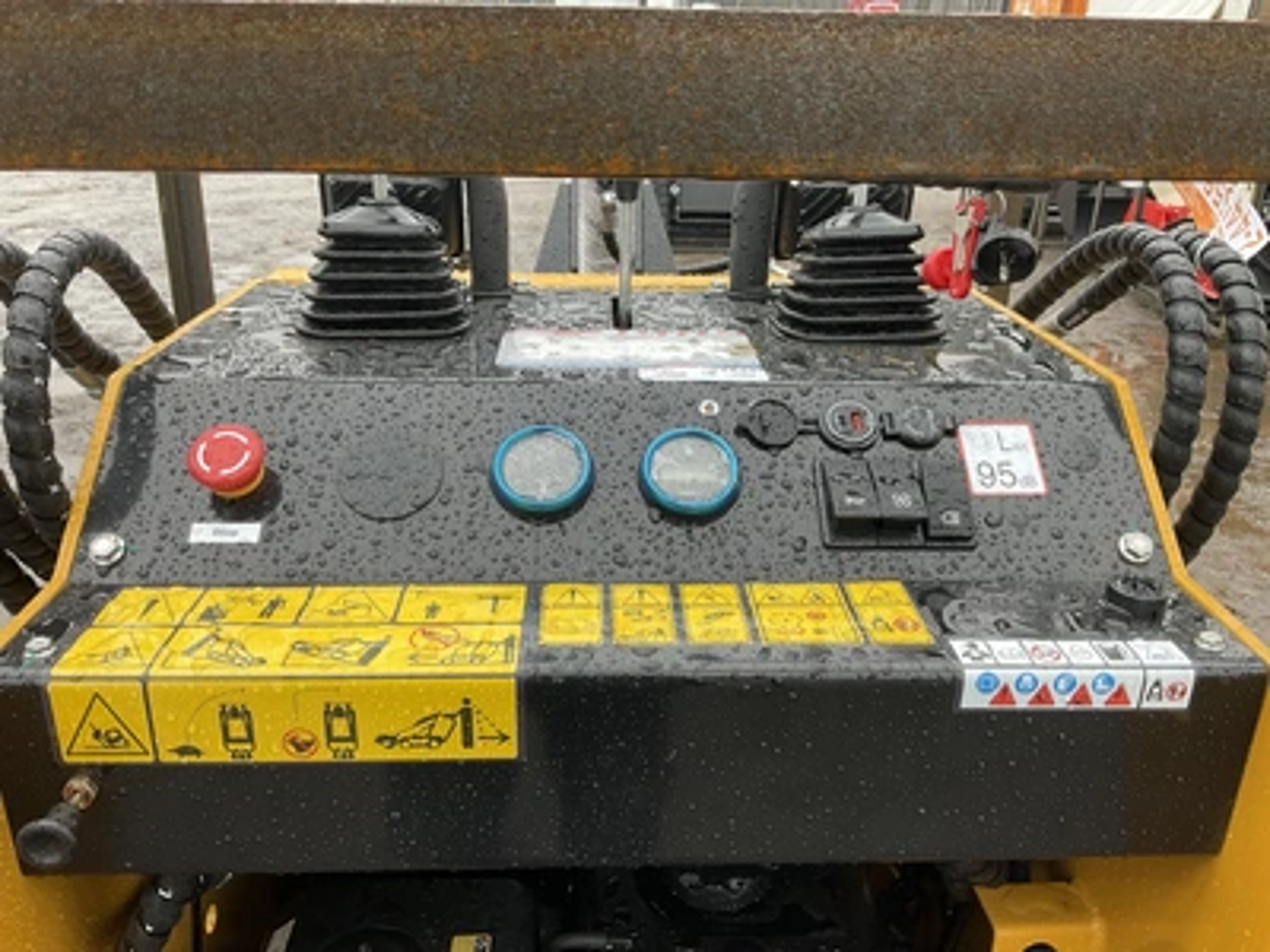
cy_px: 476
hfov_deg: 61.7
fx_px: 1064
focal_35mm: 29
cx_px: 635
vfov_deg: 48.2
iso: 25
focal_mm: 3
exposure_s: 1/122
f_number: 1.8
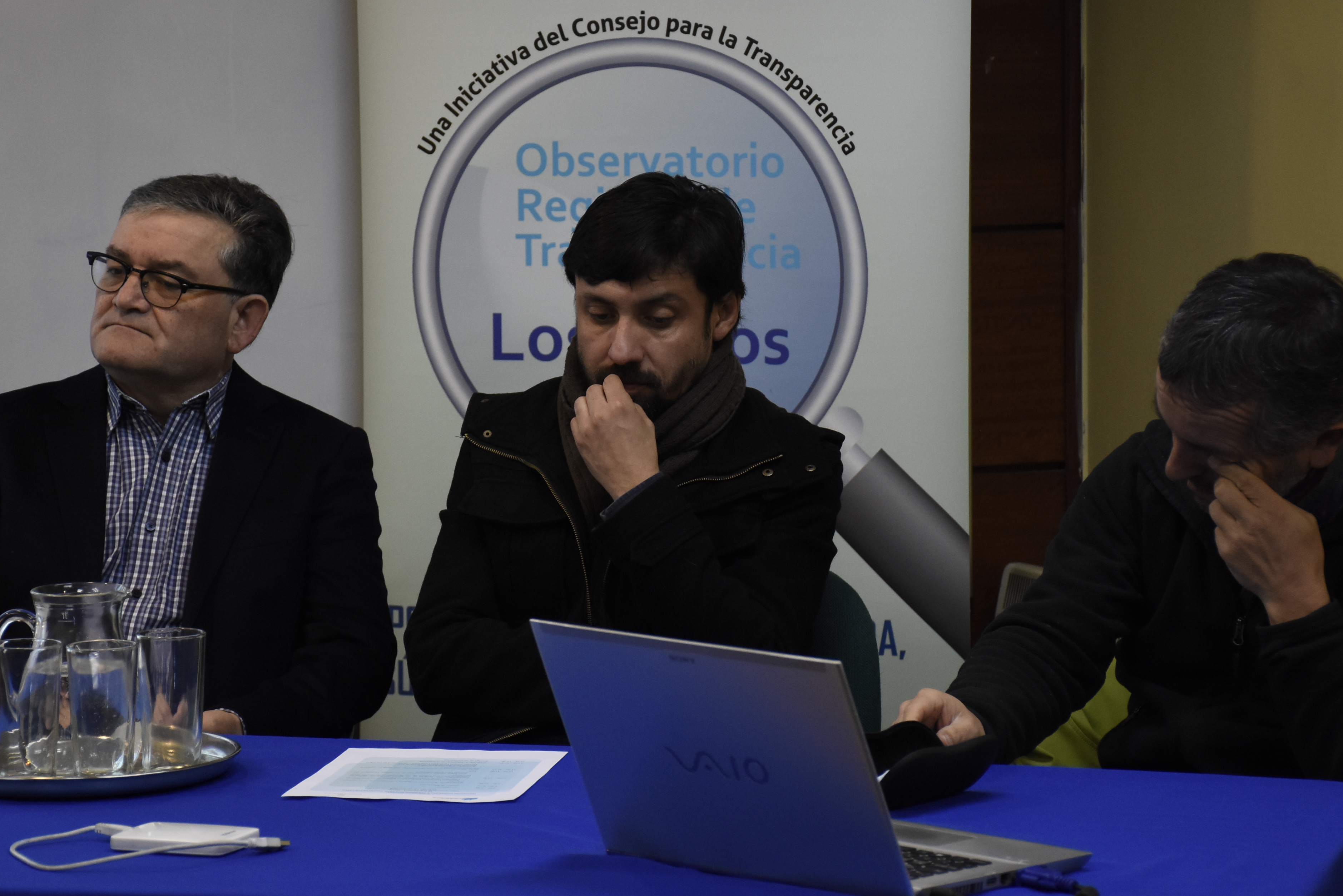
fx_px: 5022
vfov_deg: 10.2
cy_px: 390
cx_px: 640
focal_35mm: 135
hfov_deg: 15.2
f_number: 5
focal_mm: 75
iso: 1250
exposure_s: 1/60
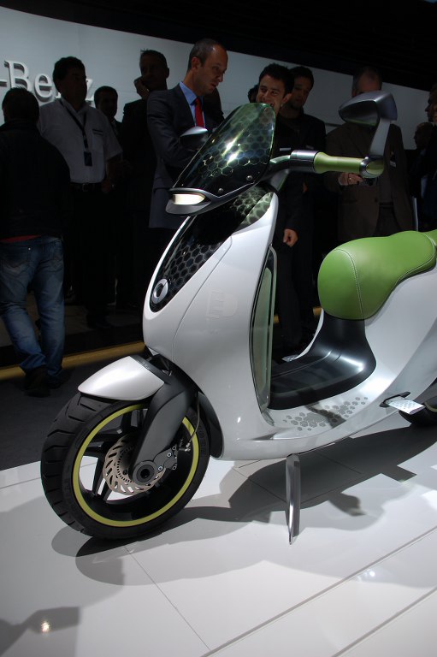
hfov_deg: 47.9
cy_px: 328
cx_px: 218
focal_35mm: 27
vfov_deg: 67.4
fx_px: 492
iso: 200
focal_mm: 18
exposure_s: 1/160
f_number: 6.3
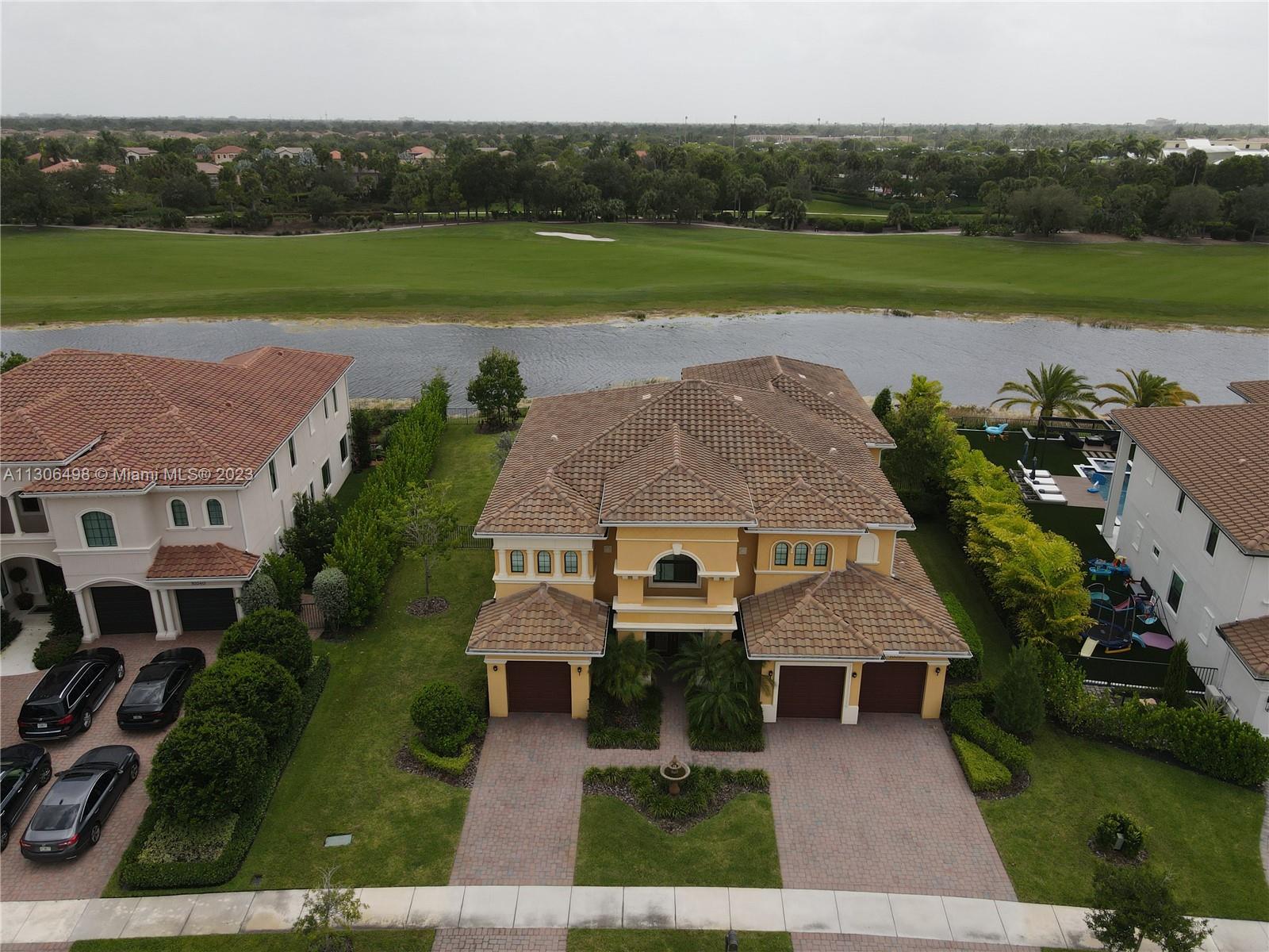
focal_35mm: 24
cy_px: 476
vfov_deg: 56.8
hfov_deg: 71.6
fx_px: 880
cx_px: 634
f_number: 2.8
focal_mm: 4.5
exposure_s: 1/640
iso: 100
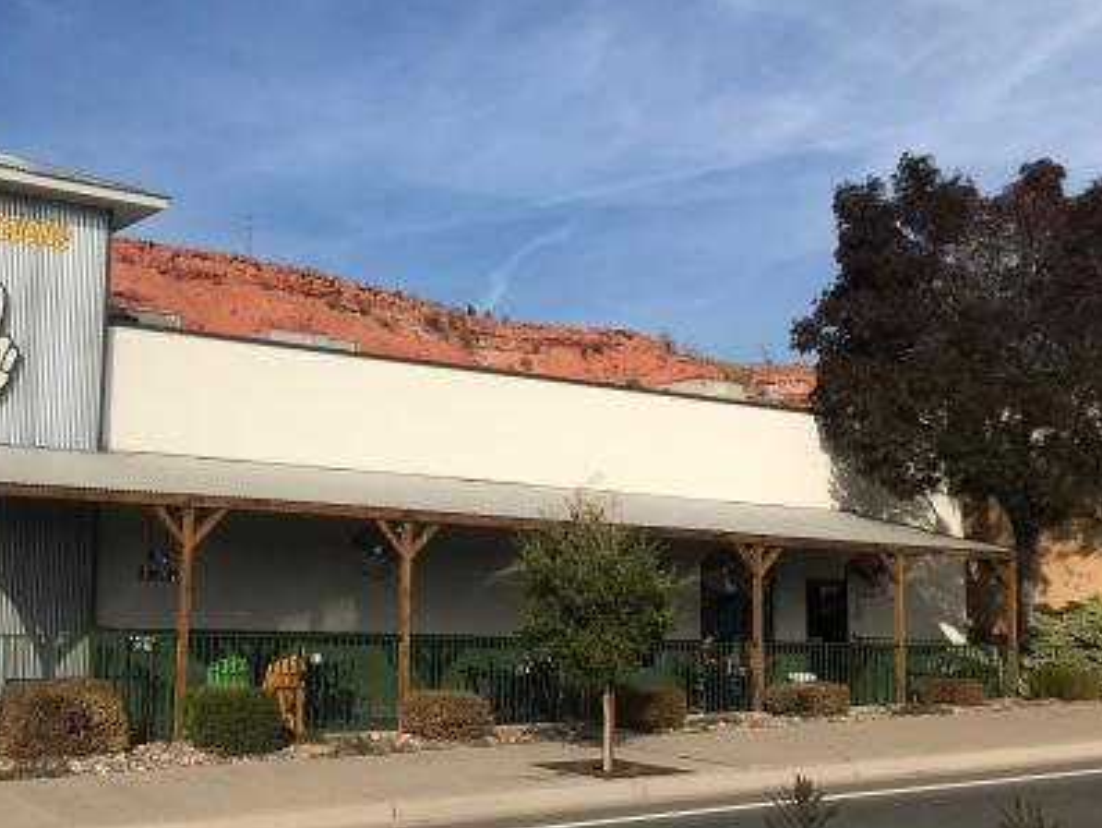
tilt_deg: +7.7
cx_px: 230
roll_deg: -2.2
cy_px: 432
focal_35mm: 45
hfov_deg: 40.4
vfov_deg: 32.2
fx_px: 1433
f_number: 1.8
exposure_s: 1/3300
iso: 20
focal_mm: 3.99
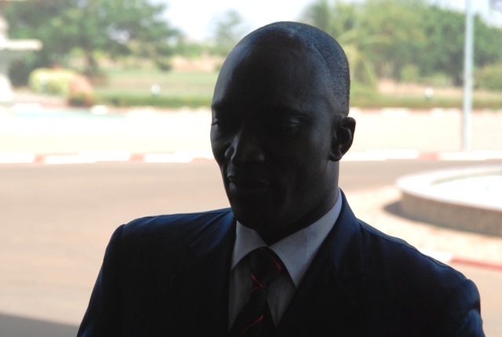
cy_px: 168
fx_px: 1782
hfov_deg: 16.0
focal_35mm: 128
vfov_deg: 10.8
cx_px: 251
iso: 800
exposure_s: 1/800
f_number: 7.1
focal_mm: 85
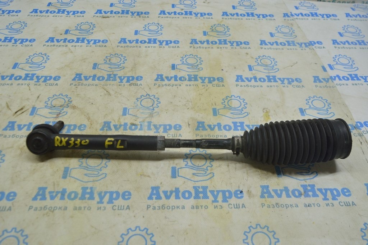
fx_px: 337
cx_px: 184
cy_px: 122
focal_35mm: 33
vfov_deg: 39.9
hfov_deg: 57.3
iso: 400
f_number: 5.6
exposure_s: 1/40
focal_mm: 22
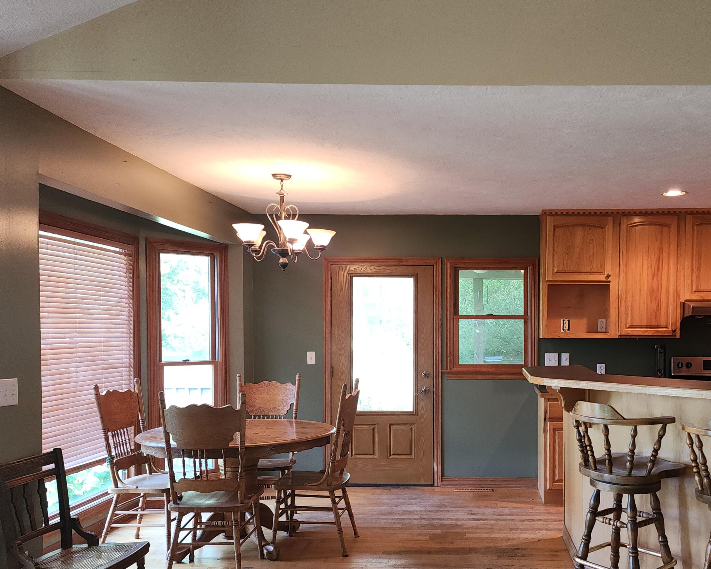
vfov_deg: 44.3
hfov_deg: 53.2
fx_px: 694
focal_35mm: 33
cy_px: 338
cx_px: 471
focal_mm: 6.4
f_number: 1.8
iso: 100
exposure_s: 1/24
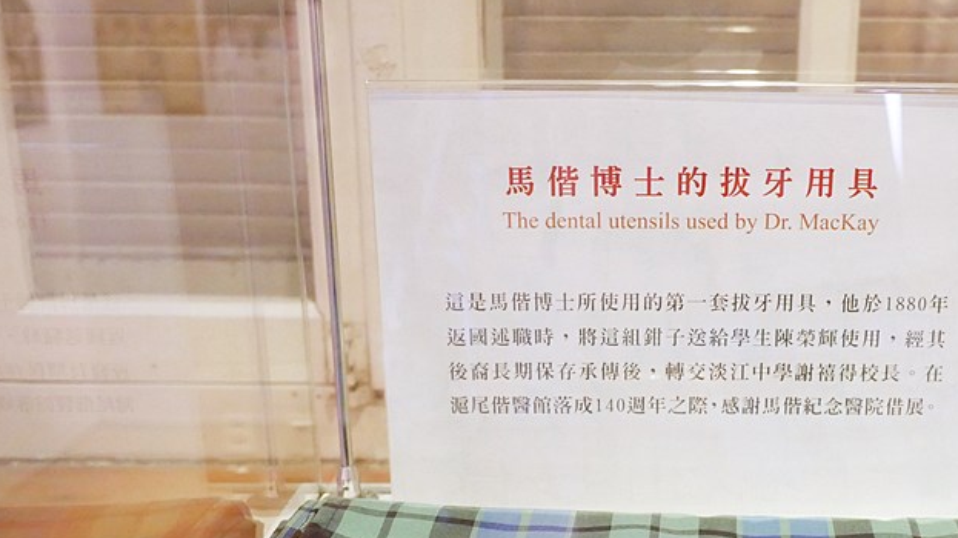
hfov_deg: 41.4
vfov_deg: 24.0
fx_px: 1244
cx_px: 663
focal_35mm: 49
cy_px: 436
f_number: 2.5
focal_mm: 14
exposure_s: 1/60
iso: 1600
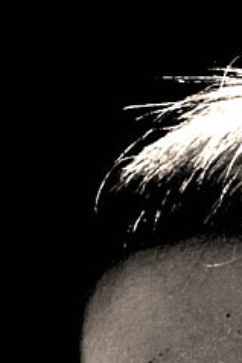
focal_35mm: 524
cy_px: 1072
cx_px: 390
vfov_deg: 3.8
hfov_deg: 2.6
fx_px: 5276
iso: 100
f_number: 6.3
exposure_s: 1/320
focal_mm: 52
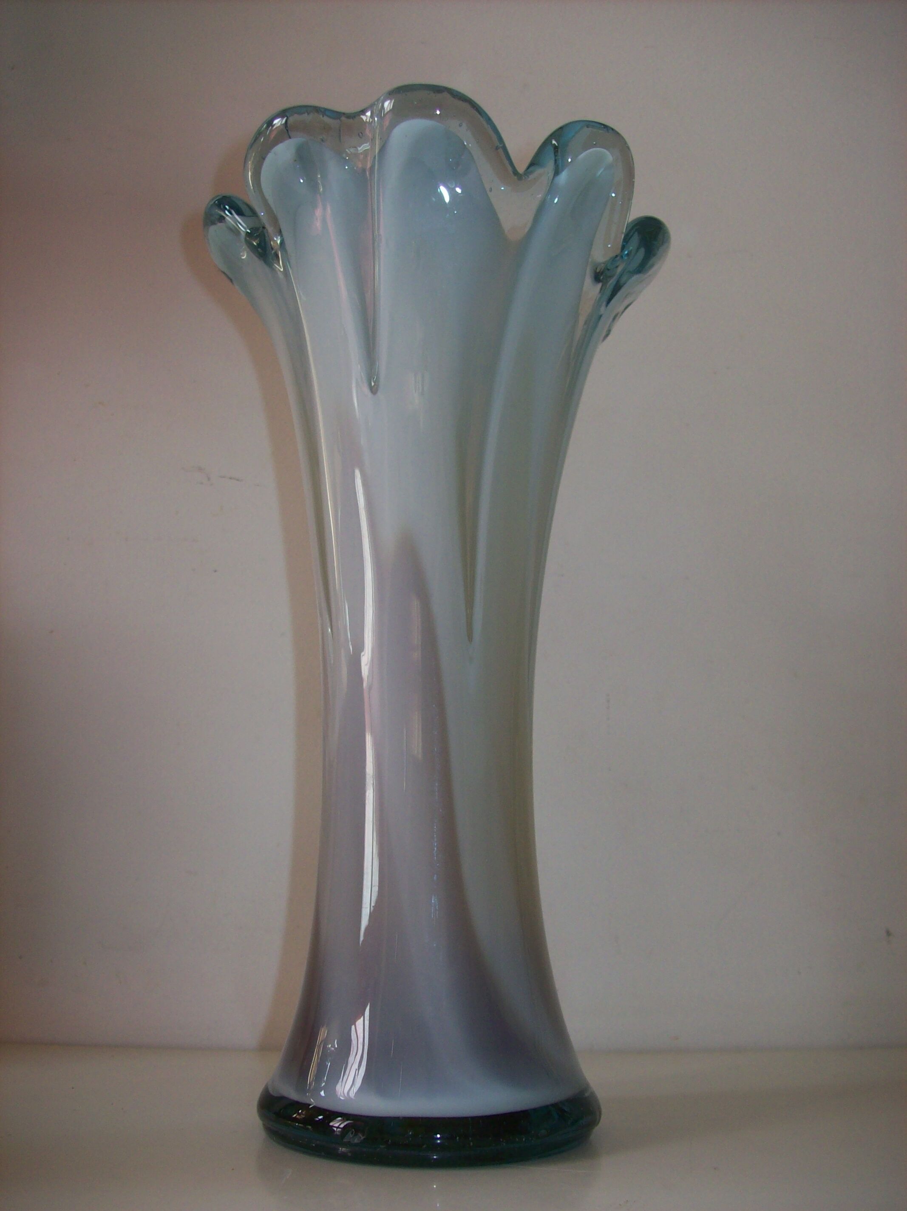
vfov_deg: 51.4
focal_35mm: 36
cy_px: 606
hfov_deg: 39.6
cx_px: 454
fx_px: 1258
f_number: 2.7
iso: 80
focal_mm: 6
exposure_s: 1/64
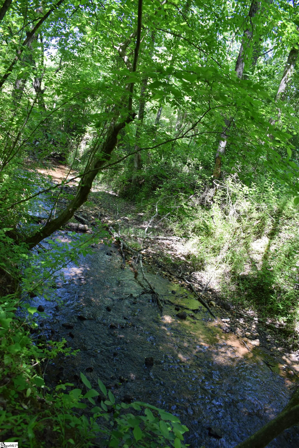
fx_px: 336
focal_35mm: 27
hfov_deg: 47.9
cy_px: 224
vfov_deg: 67.4
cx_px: 150
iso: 400
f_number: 5
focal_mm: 18
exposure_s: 1/100
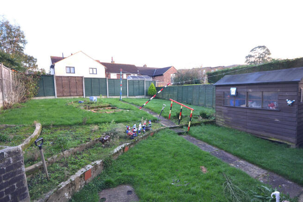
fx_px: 152
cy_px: 101
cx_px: 152
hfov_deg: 90.0
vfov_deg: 67.4
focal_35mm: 18
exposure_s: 1/15
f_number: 4.5
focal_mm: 12
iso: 100
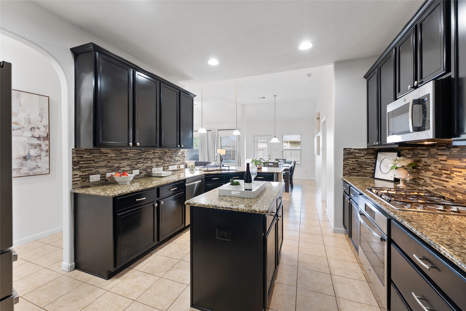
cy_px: 156
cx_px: 233
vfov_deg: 81.3
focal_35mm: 14
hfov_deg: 104.2
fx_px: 181
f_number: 8
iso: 800
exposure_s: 1/3
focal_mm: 14
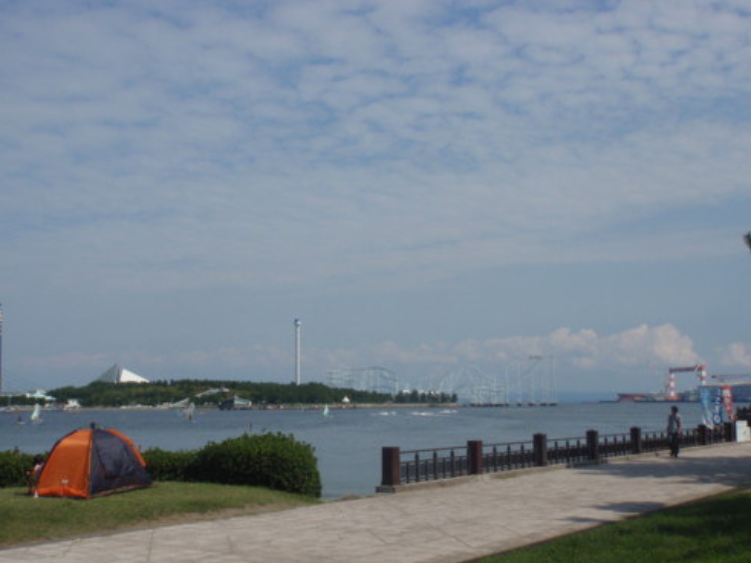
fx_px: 954
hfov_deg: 43.0
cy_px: 340
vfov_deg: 32.8
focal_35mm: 44
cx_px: 369
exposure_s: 1/800
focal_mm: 6.53
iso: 64
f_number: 5
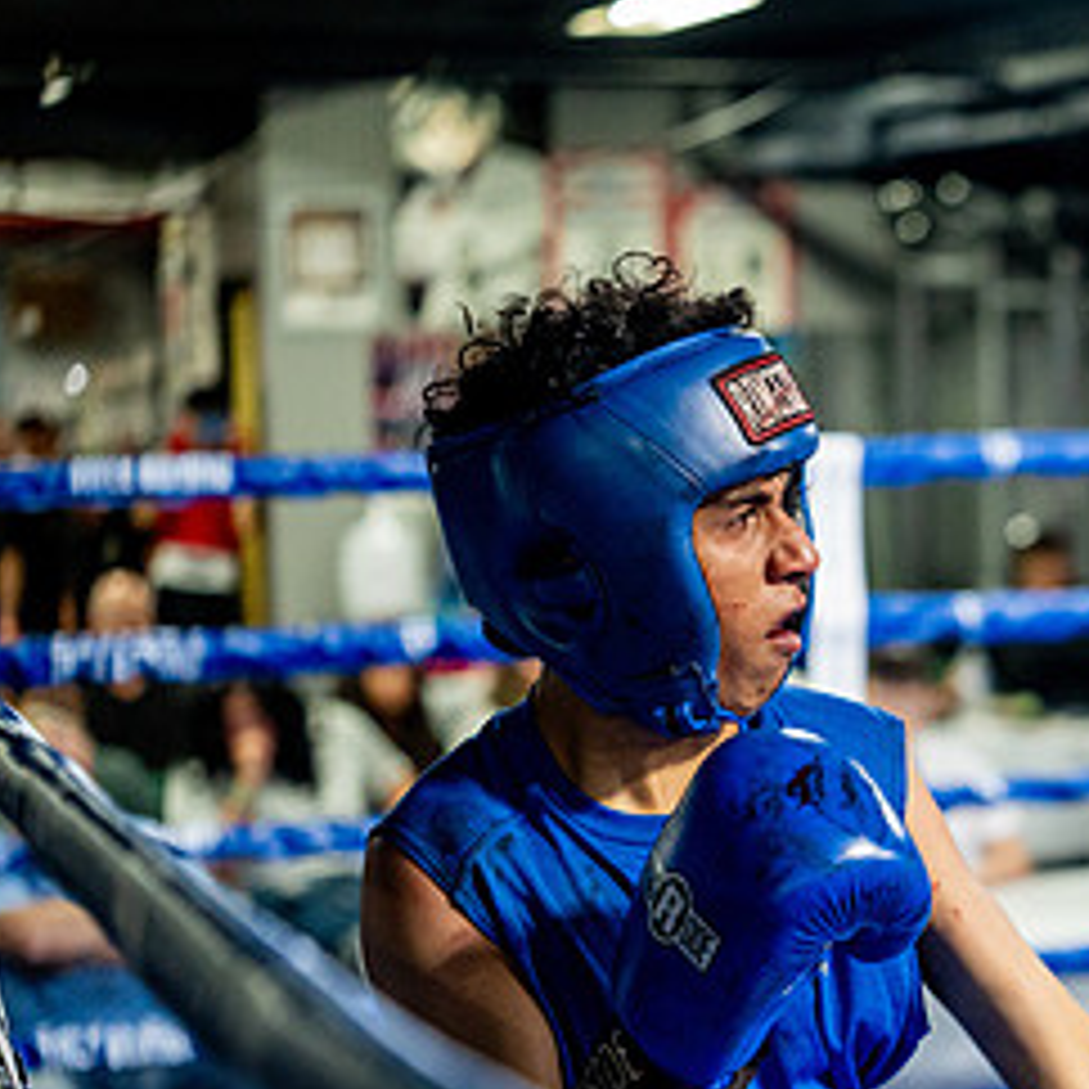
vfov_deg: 17.0
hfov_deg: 16.4
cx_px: 1269
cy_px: 821
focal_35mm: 102
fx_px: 3630
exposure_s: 1/800
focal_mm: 50
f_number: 2
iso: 4000
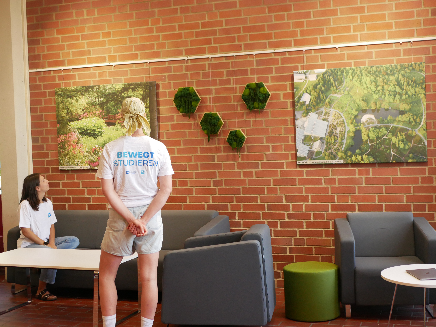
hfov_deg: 38.2
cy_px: 164
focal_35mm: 50
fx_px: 630
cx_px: 218
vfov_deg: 29.1
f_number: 2.8
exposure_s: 1/320
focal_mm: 25
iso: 1250
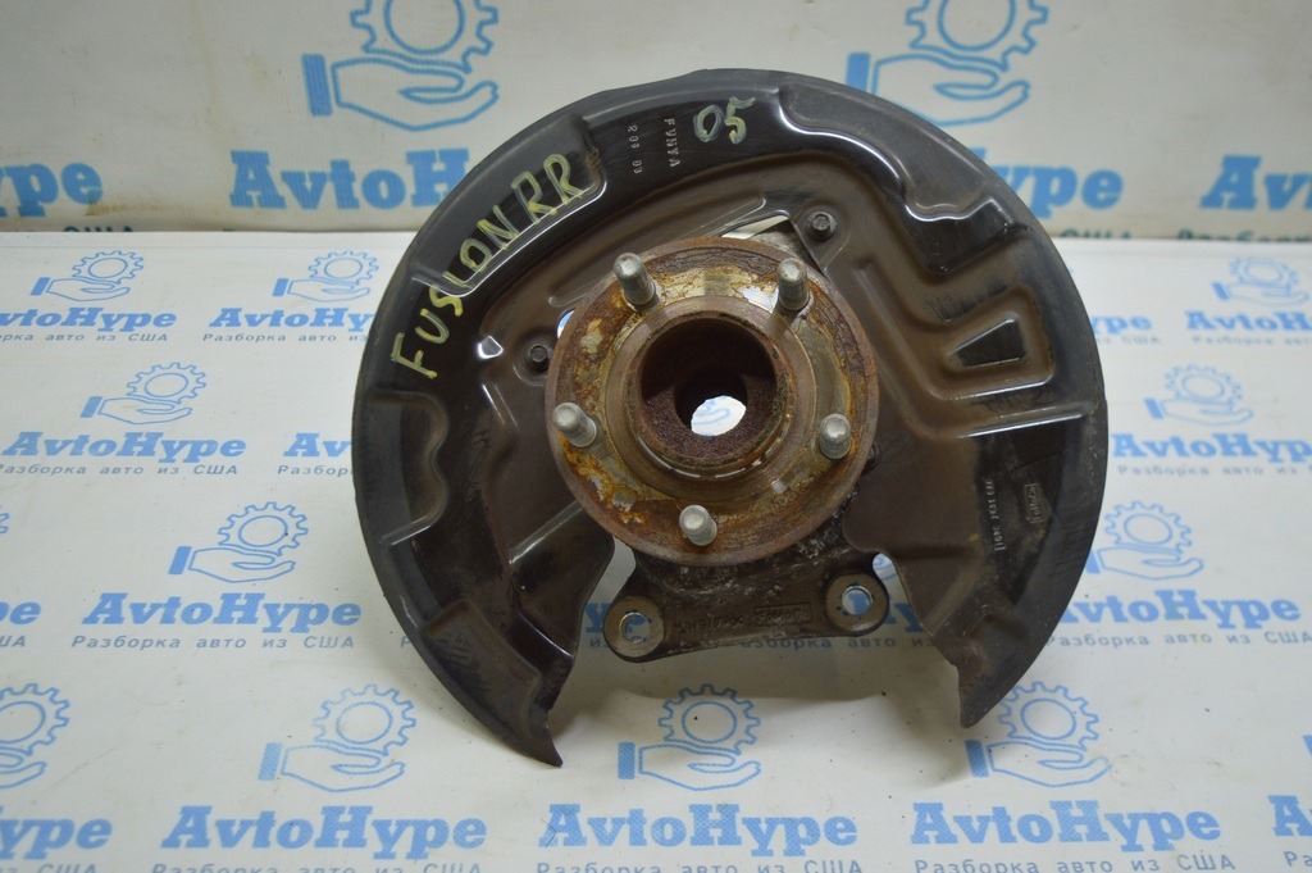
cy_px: 436
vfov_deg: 34.2
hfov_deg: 49.6
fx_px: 1420
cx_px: 656
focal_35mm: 39
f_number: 4
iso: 400
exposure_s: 1/60
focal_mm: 26
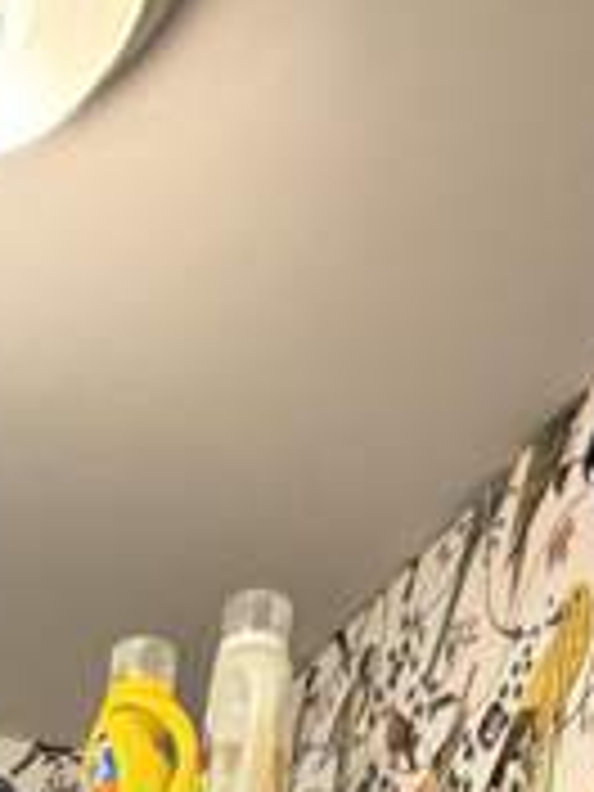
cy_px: 1418
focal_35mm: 51
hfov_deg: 27.0
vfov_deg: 22.3
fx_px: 1167
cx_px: 4
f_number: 2.2
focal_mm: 2.22
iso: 400
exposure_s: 1/60
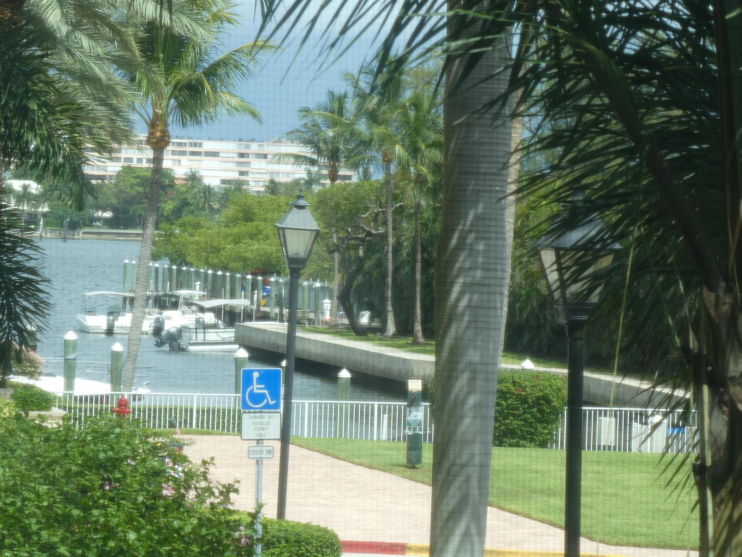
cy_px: 278
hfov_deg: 11.5
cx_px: 371
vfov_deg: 8.6
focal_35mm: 172
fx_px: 3687
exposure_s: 1/160
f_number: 5.6
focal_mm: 30.9
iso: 80
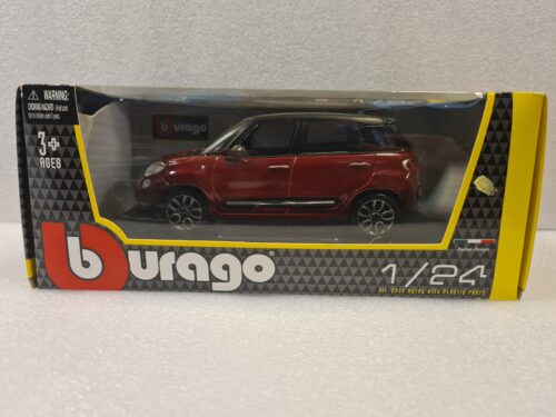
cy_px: 208
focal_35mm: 26
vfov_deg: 53.1
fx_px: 418
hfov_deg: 67.3
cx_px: 278
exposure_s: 1/50
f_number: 1.8
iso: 160
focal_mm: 5.4
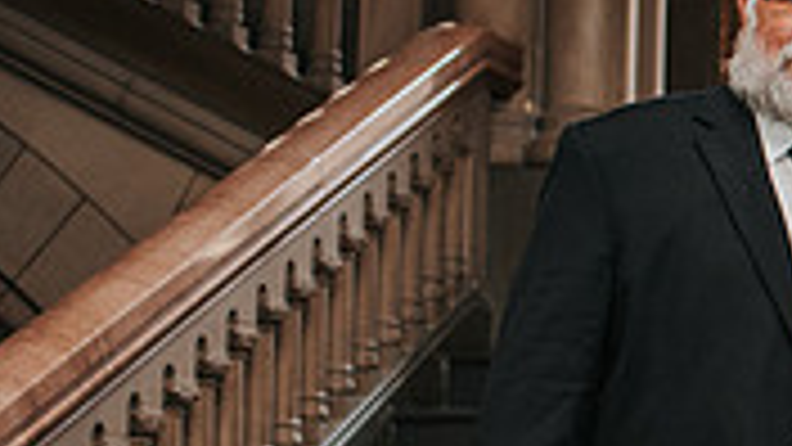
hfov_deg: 14.5
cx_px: 1363
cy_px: 453
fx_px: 2772
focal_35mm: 132
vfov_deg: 9.1
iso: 1000
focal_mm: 35
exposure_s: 1/200
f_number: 3.2
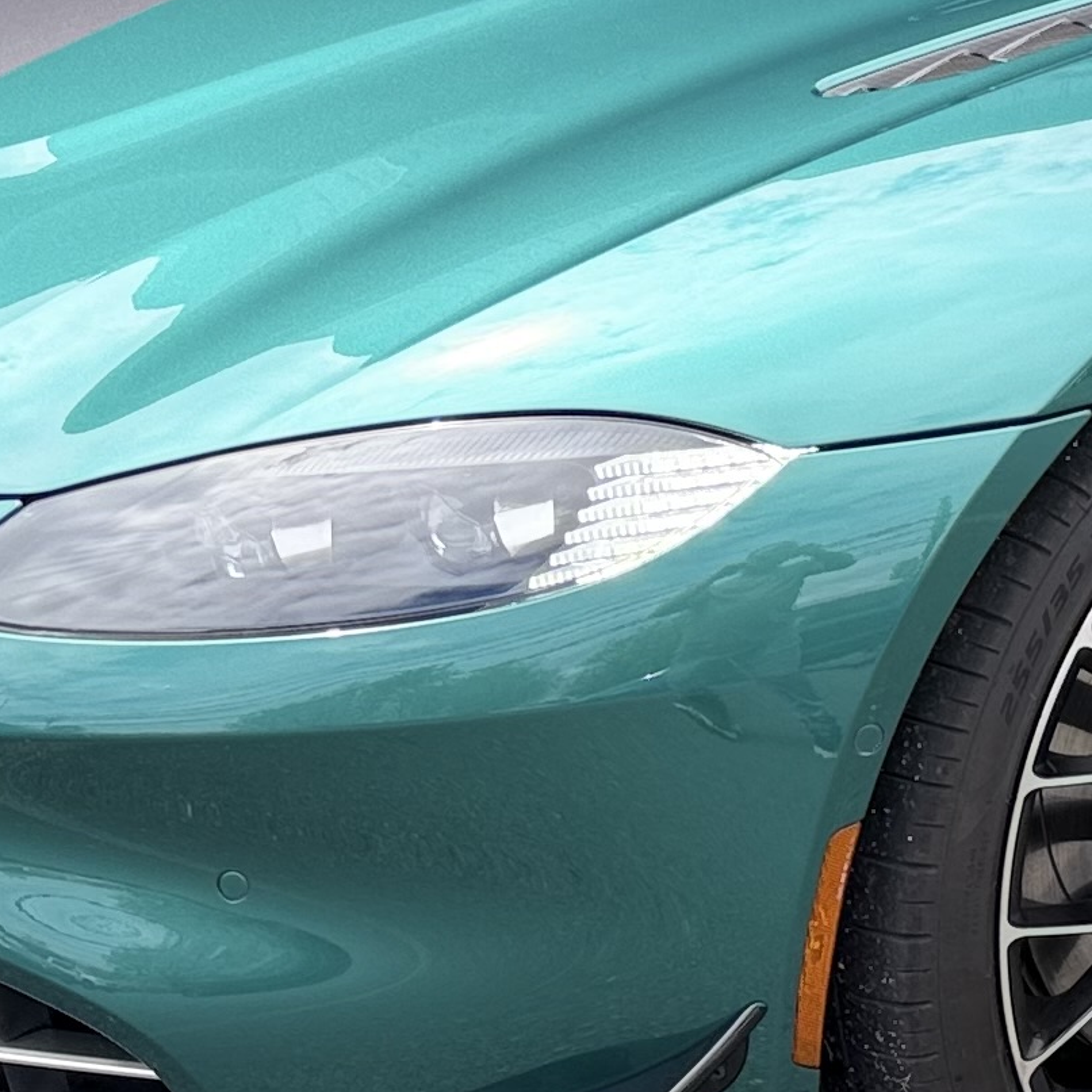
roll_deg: -0.2
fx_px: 3783
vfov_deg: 16.2
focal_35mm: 106
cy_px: 119
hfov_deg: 15.9
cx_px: 1222
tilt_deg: -13.3
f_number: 1.78
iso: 80
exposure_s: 1/2525
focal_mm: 6.76
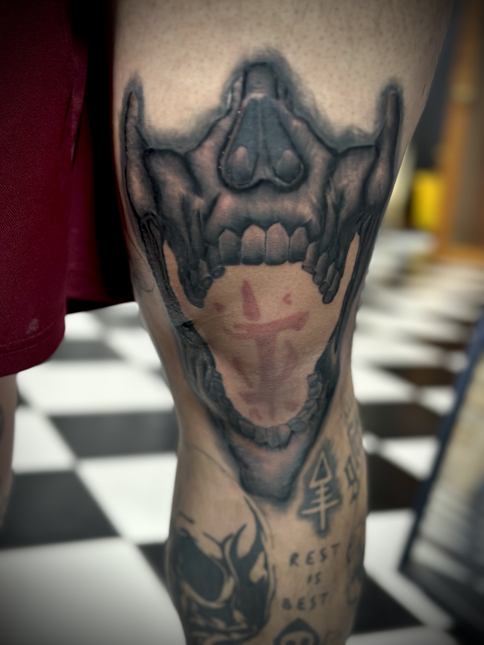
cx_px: 242
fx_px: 895
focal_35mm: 48
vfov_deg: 39.7
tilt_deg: -12.1
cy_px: 322
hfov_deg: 30.3
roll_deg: -4.9
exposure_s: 1/60
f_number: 1.78
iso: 320
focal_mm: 6.86
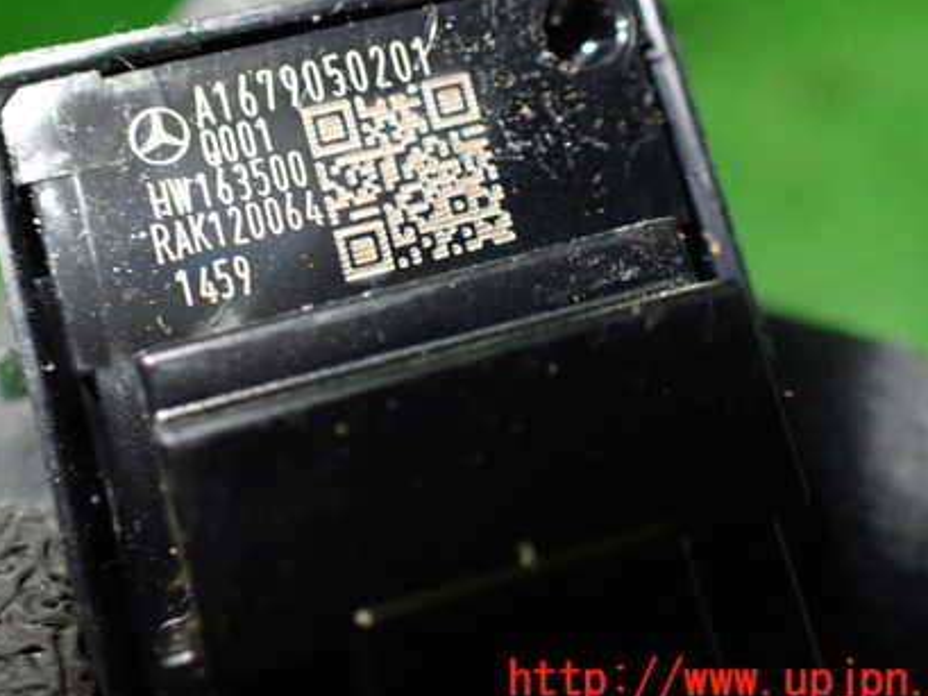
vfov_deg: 32.4
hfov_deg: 42.6
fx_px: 1180
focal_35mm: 44
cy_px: 200
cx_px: 340
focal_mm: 5.4
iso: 800
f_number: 2.3
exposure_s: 1/125
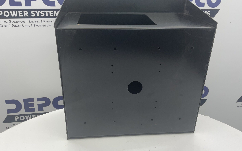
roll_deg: +0.7
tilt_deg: -17.1
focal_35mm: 32
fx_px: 211
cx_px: 120
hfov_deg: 59.7
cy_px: 79
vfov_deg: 39.4
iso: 25
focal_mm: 3
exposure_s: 1/120
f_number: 1.8
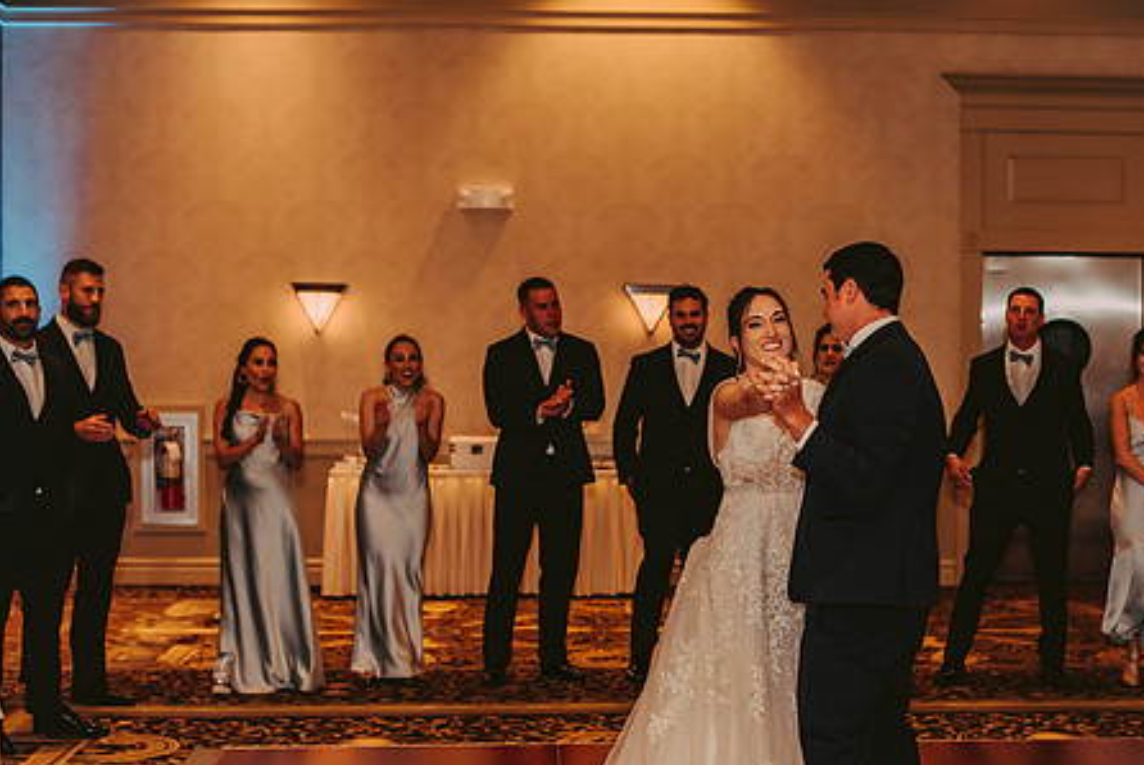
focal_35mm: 65
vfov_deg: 20.9
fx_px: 2067
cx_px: 695
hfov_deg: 30.8
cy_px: 471
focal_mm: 50
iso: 800
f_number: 2.5
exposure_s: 1/125
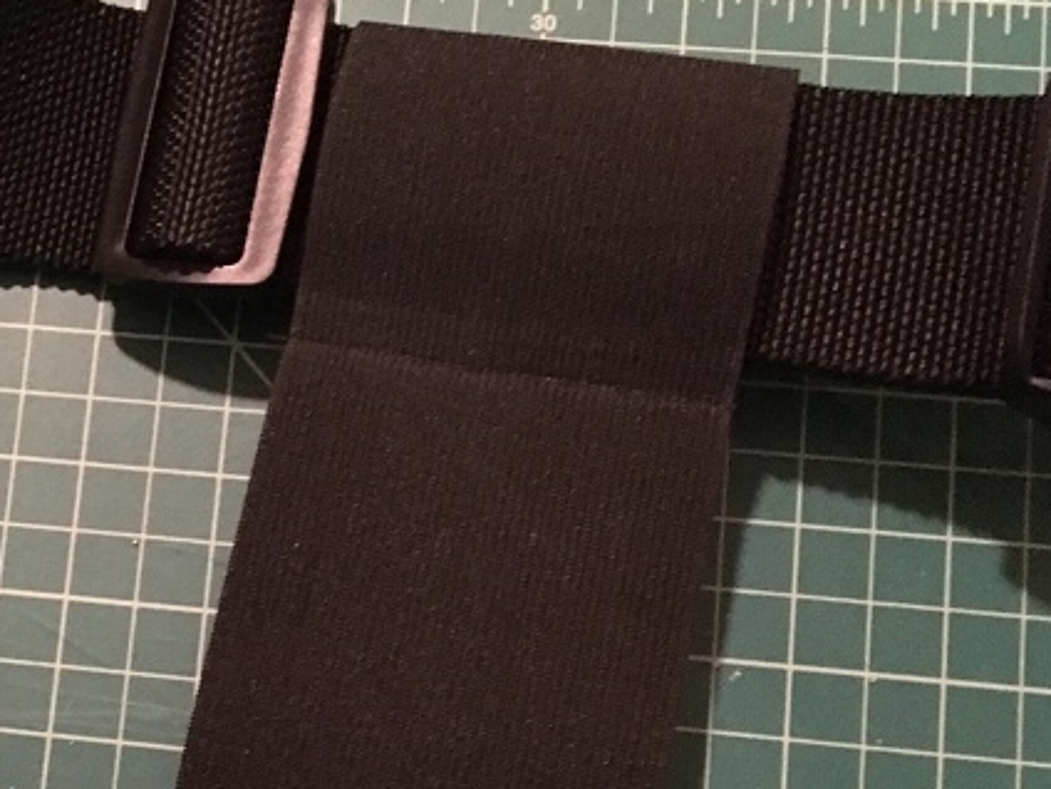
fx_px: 2095
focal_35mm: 69
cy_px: 623
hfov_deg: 27.0
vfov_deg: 21.1
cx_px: 62
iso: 800
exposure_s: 1/15
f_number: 2.2
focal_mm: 4.15
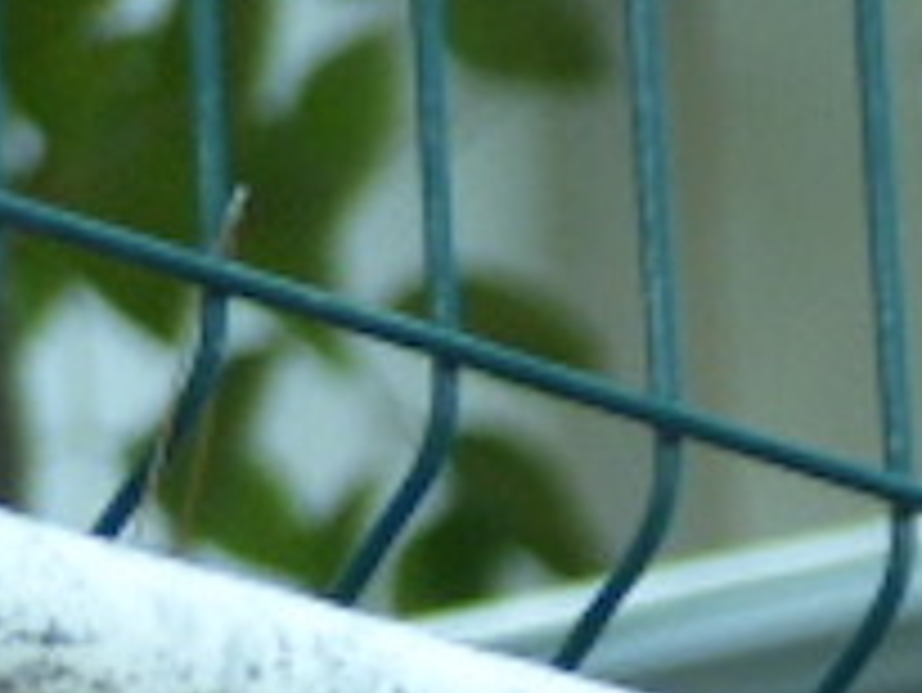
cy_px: 1624
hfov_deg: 0.6
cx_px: 2006
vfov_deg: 0.4
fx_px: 94850
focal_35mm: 3559
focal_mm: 108
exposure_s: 1/125
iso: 100
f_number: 4
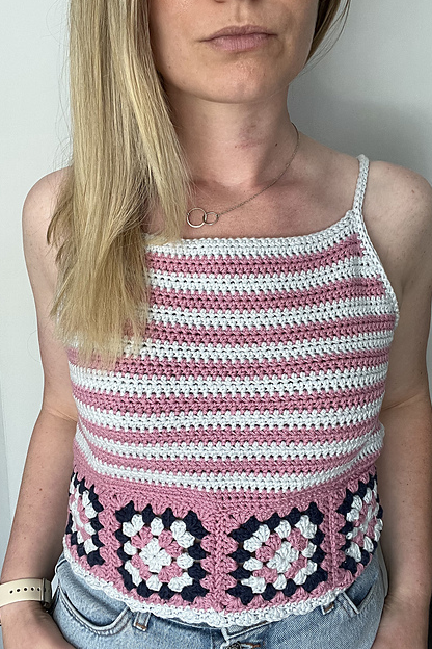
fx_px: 576
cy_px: 318
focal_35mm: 32
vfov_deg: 58.7
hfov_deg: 41.1
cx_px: 209
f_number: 2.2
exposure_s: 1/61
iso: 100
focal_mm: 2.71
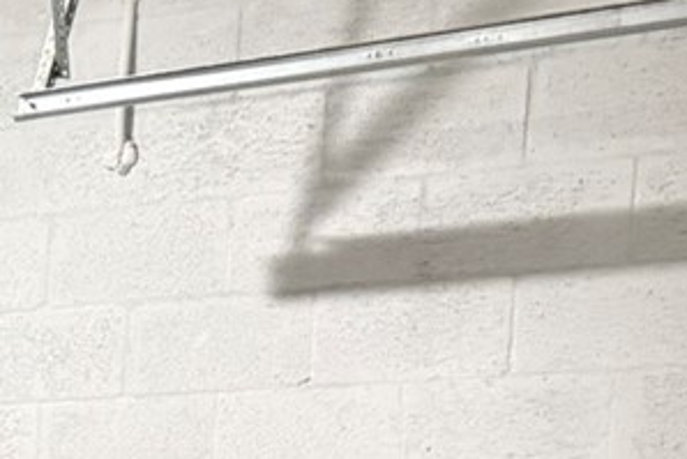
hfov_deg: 13.0
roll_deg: -1.3
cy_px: 999
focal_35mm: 134
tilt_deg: -6.7
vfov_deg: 9.4
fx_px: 2558
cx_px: -738
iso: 640
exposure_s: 1/40
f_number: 1.78
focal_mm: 6.76
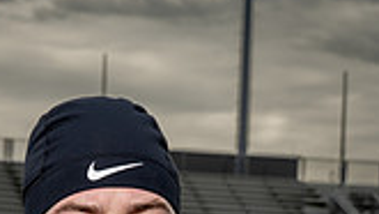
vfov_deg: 7.7
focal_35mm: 149
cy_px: 483
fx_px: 1498
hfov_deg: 14.3
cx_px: 57
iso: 250
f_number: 8
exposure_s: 1/250
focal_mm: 52
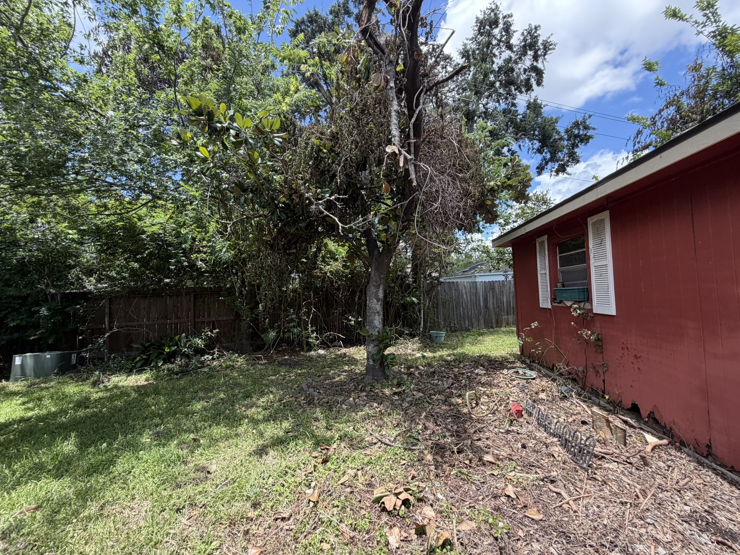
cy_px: 278
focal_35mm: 14
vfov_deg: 85.7
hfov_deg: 102.1
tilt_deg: +3.2
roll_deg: +2.9
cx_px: 370
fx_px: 299
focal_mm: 2.22
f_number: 2.2
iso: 64
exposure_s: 1/502
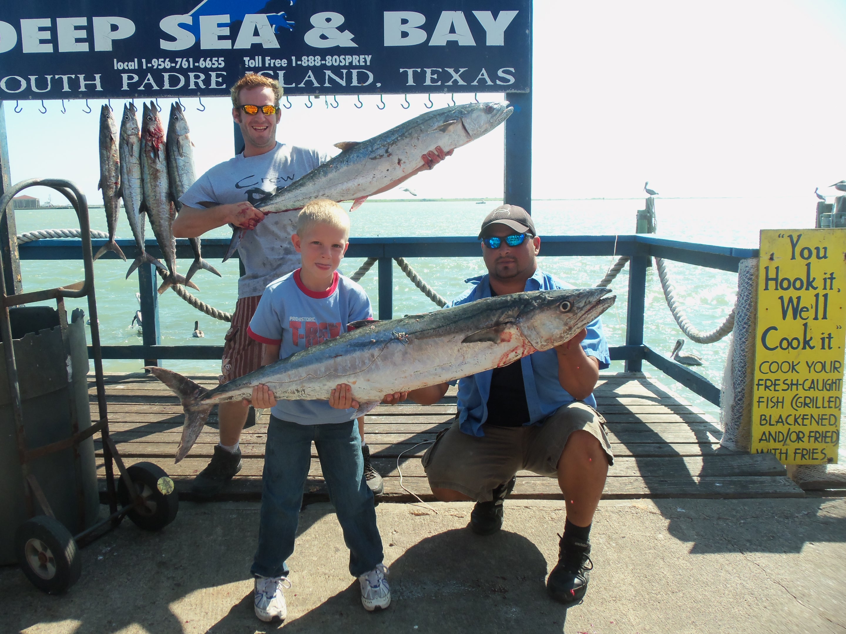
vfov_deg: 48.2
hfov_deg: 61.7
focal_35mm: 29
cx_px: 423
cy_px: 317
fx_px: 709
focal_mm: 5.2
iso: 80
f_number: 3.4
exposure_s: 1/400
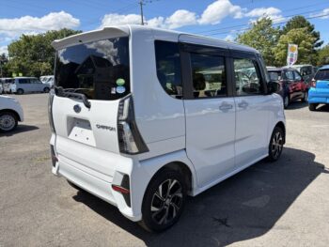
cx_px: 164
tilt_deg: -9.8
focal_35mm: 26
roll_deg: +1.5
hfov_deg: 67.3
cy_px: 124
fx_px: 247
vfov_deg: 53.1
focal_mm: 5.96
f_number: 1.6
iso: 50
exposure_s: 1/2865
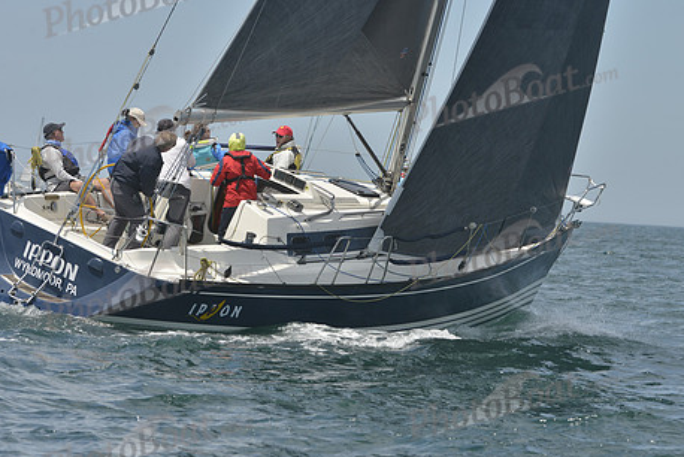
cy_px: 193
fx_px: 4810
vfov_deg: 5.4
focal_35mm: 253
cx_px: 332
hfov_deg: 8.1
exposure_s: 1/800
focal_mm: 200
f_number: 10
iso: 280
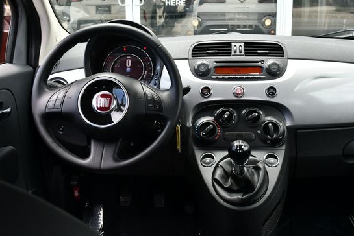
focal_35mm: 47
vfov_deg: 28.7
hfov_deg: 41.8
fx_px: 462
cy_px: 109
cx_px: 205
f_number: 5.6
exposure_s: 1/250
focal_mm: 20
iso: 320
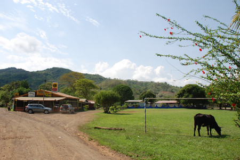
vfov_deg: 40.1
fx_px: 220
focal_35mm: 33
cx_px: 120
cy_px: 80
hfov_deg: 57.2
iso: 100
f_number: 8
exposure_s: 1/250
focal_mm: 22
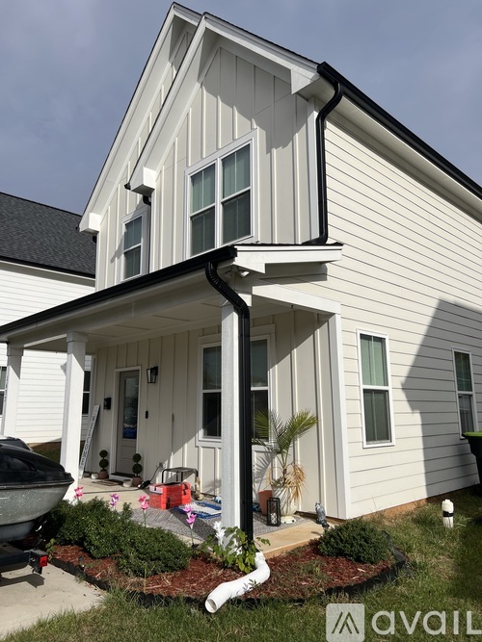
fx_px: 483
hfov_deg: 53.0
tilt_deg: +10.8
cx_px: 241
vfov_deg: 67.3
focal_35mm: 26
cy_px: 321
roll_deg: +0.1
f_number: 1.5
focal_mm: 5.7
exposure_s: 1/12658
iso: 50
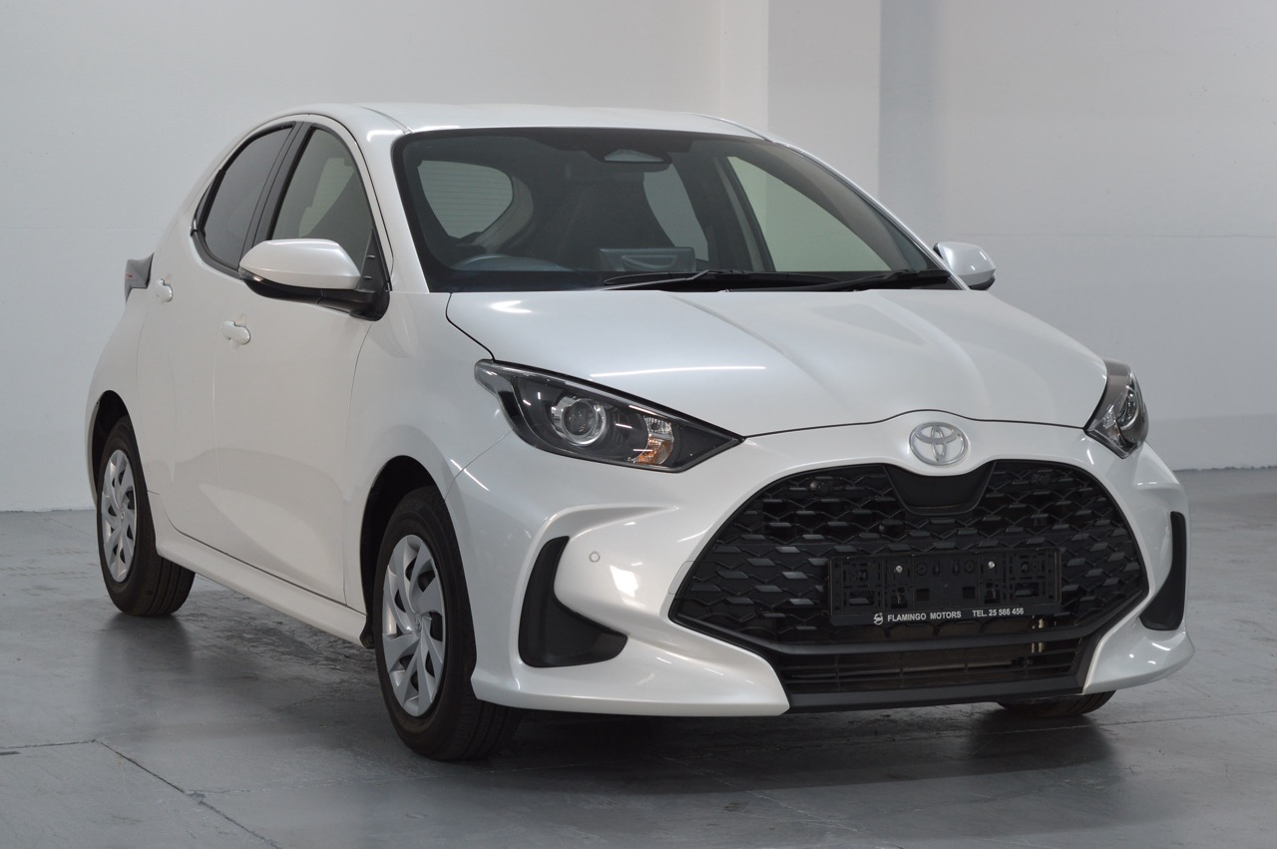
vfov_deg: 16.5
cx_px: 638
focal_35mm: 82
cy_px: 424
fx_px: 2924
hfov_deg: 24.6
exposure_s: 1/25
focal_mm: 55
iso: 400
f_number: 5.6
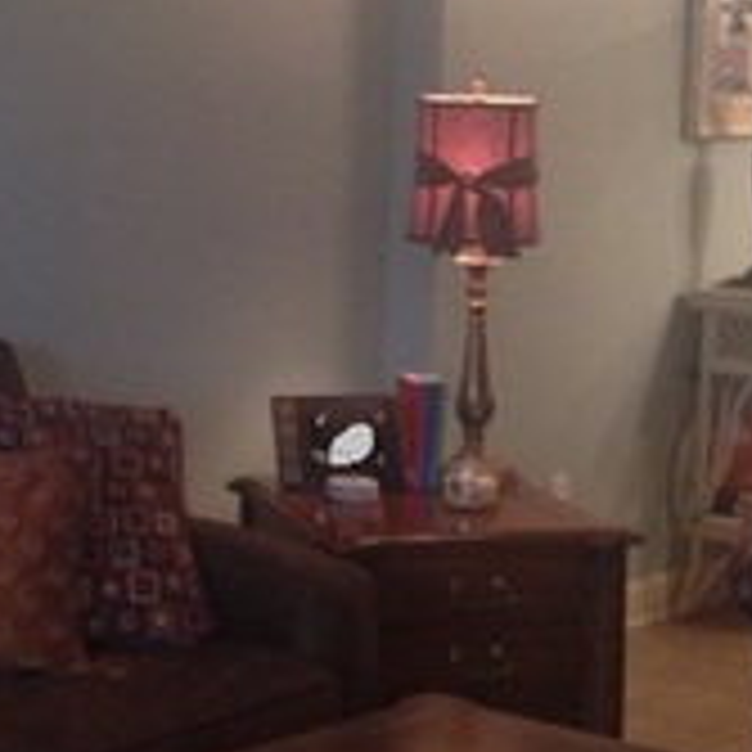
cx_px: 360
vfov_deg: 15.6
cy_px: 198
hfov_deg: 15.7
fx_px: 2728
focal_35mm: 111
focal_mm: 4.28
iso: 125
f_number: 2.4
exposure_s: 1/20
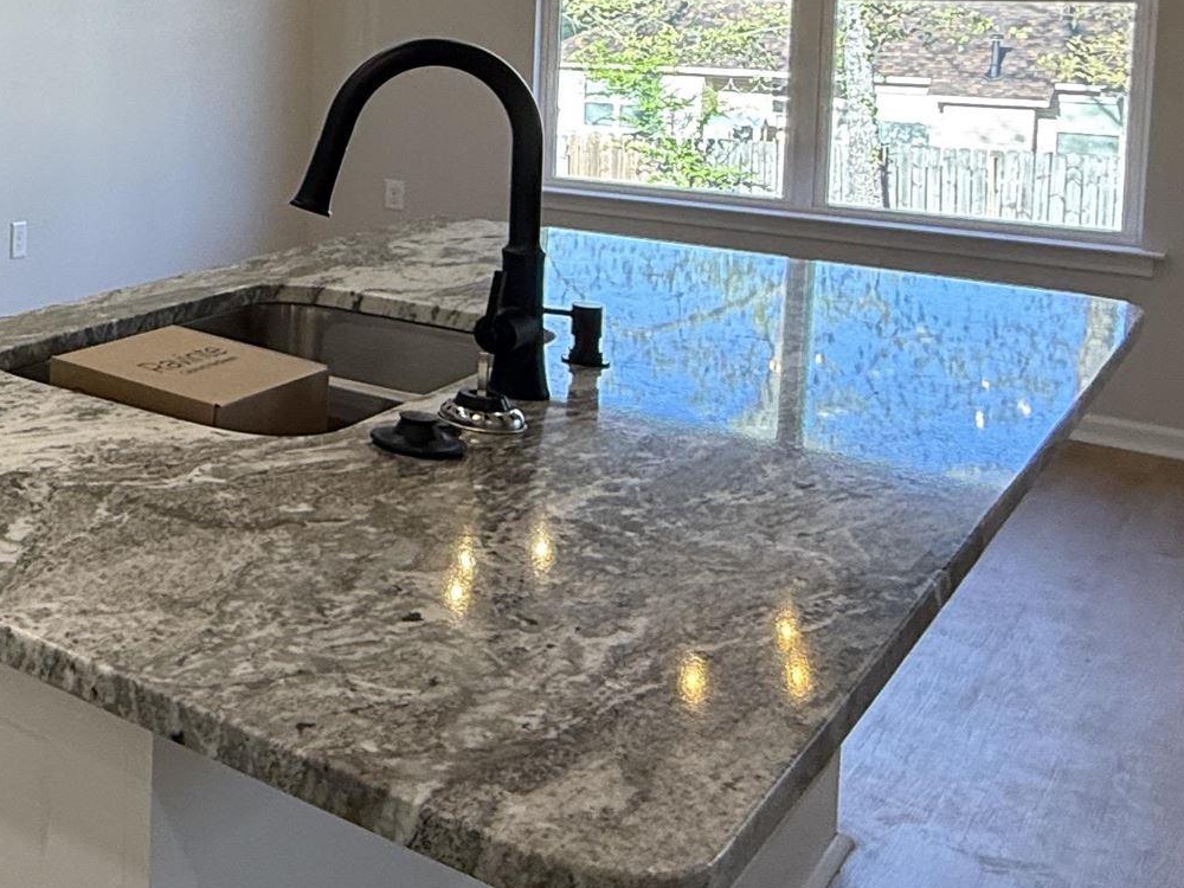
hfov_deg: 33.6
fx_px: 1471
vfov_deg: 31.8
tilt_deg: -2.6
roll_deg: -0.5
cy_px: 69
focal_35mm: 43
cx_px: -309
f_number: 2.2
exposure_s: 1/120
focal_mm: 2.22
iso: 125
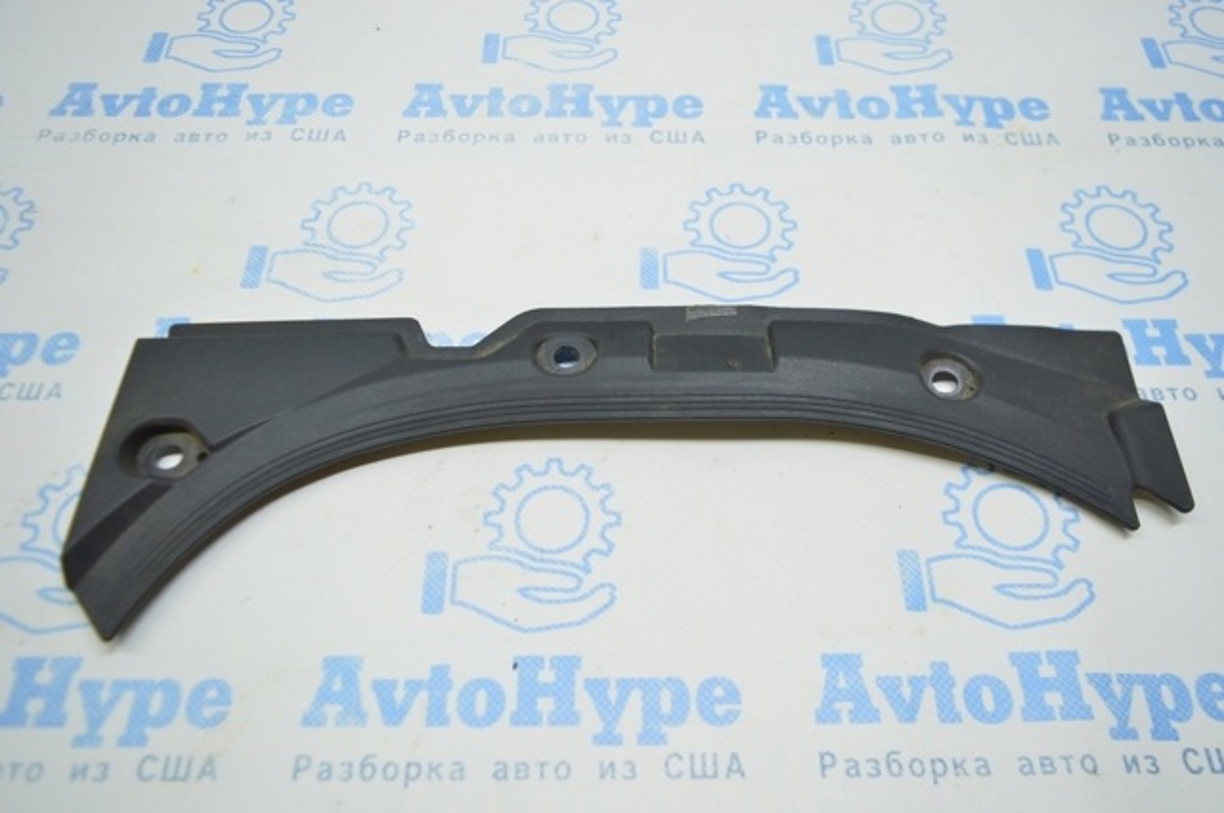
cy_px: 406
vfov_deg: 47.8
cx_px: 612
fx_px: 917
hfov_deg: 67.4
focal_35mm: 27
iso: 400
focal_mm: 18
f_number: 3.5
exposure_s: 1/60
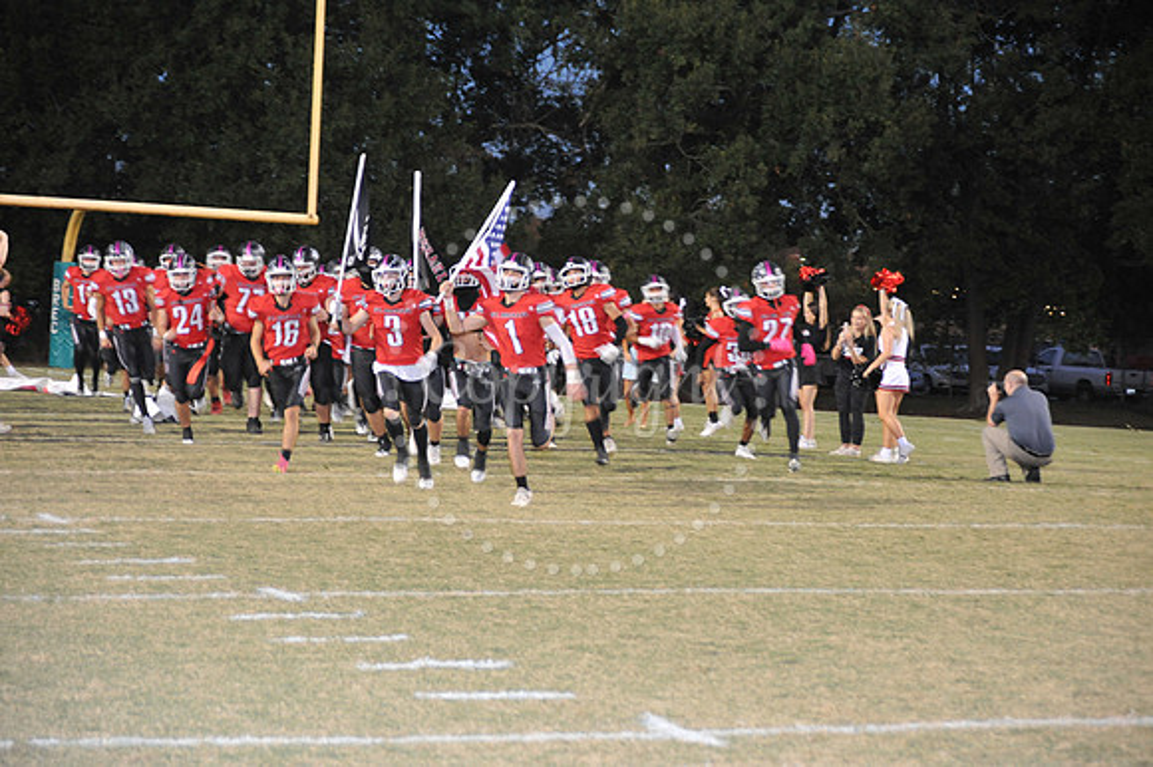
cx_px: 576
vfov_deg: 13.0
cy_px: 384
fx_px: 3361
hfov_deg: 19.5
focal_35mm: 105
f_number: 5.6
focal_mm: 105
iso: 2000
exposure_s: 1/60
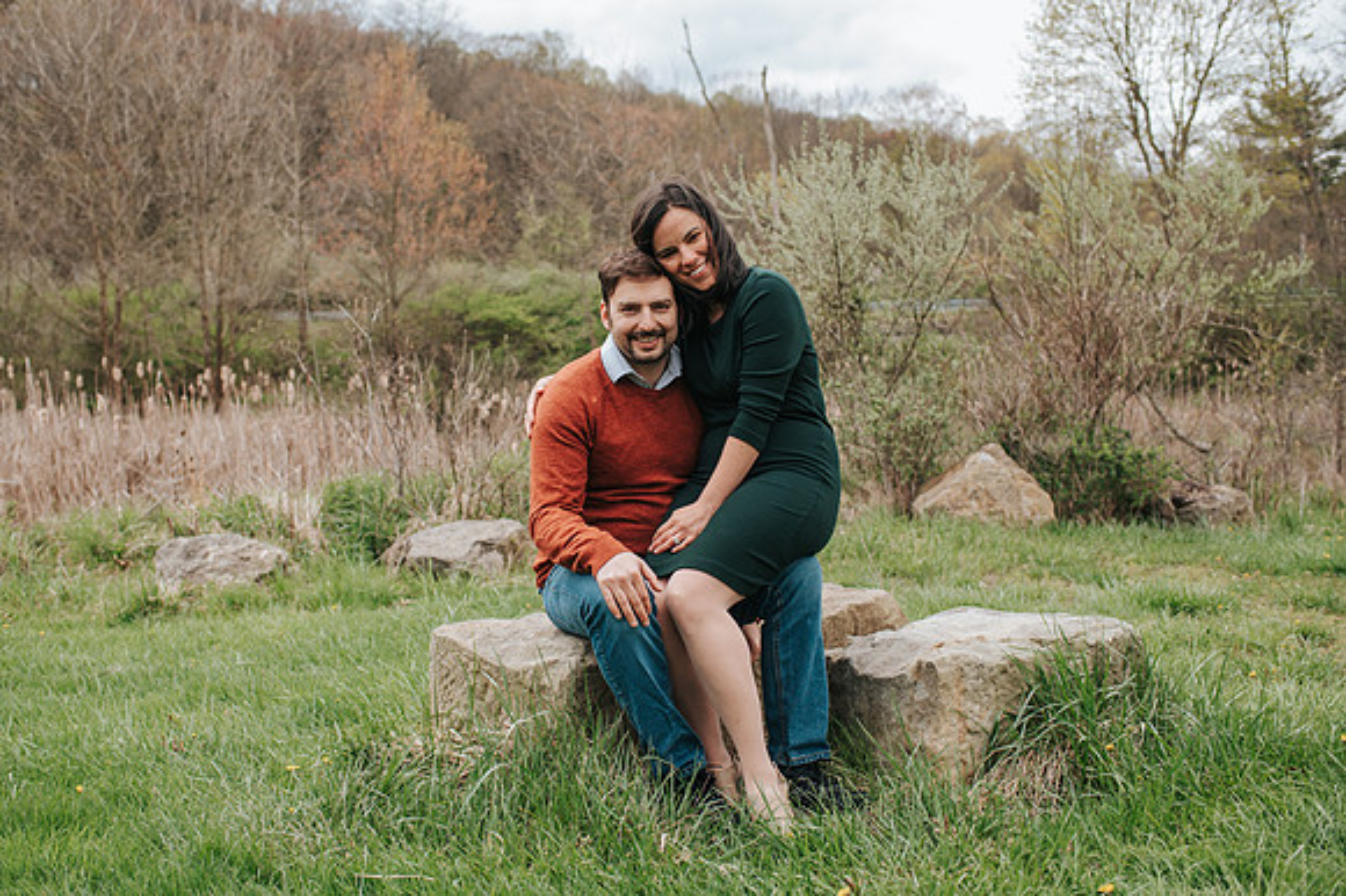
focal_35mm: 38
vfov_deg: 35.1
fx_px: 1415
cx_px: 618
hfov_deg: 50.8
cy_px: 448
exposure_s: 1/500
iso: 110
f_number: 3.2
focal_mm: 35
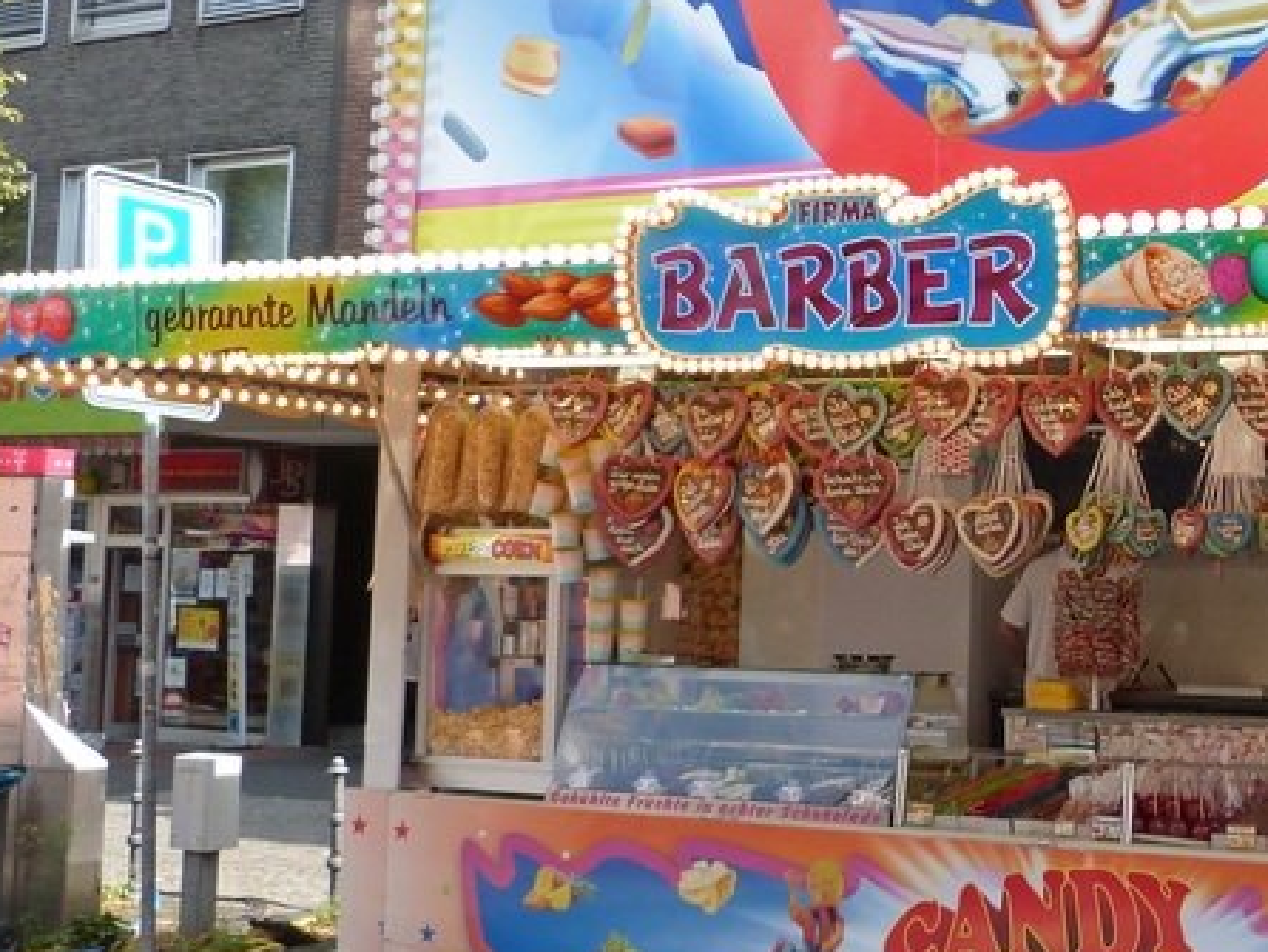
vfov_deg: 26.1
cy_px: 460
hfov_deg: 31.8
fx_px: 2052
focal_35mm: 56
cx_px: 1254
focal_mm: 4.5
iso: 100
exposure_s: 1/250
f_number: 4
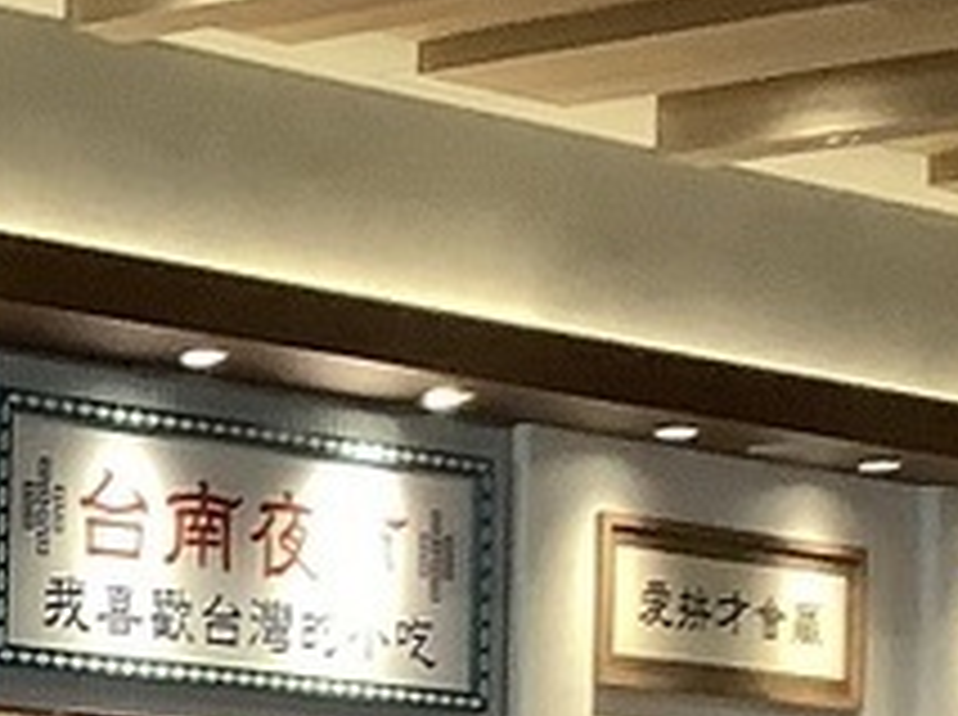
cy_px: 964
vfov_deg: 8.3
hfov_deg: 9.5
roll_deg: -2.6
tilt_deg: +1.5
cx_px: -1678
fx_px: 4835
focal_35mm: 175
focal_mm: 3.3
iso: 100
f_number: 2.4
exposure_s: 1/50
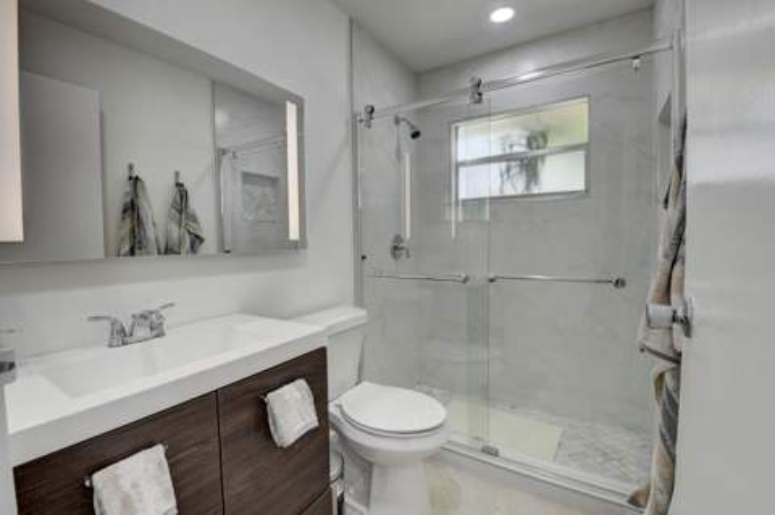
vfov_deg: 77.2
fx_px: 323
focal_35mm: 15
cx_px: 388
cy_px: 258
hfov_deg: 100.4
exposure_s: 1/100
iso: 640
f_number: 8
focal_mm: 10
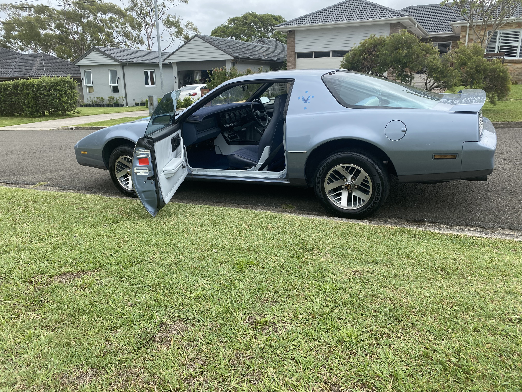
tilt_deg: -15.6
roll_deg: +0.8
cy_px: 196
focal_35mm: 26
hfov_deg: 67.3
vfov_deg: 53.1
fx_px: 392
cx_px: 261
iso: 32
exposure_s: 1/1395
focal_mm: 4.25
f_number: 1.8
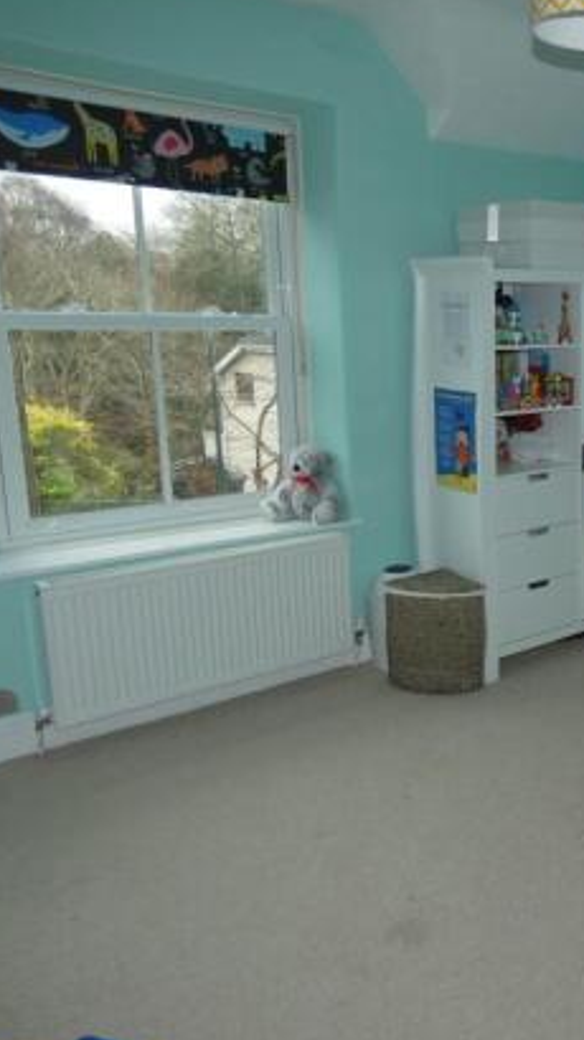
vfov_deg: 62.7
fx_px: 855
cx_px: 590
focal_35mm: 31
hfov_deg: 34.2
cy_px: 521
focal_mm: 3.6
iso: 80
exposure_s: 1/50
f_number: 2.8
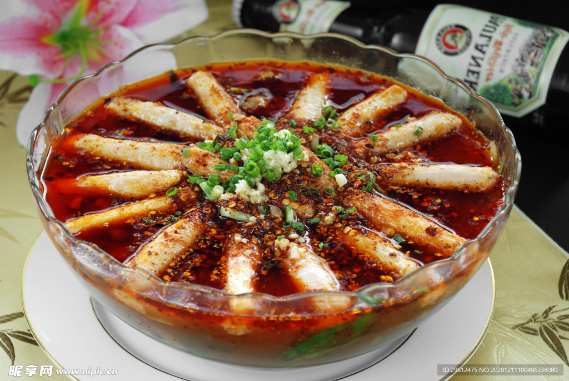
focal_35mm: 112
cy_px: 190
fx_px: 1780
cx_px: 284
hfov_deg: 18.2
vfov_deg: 12.2
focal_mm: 75
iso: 100
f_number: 6.3
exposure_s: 1
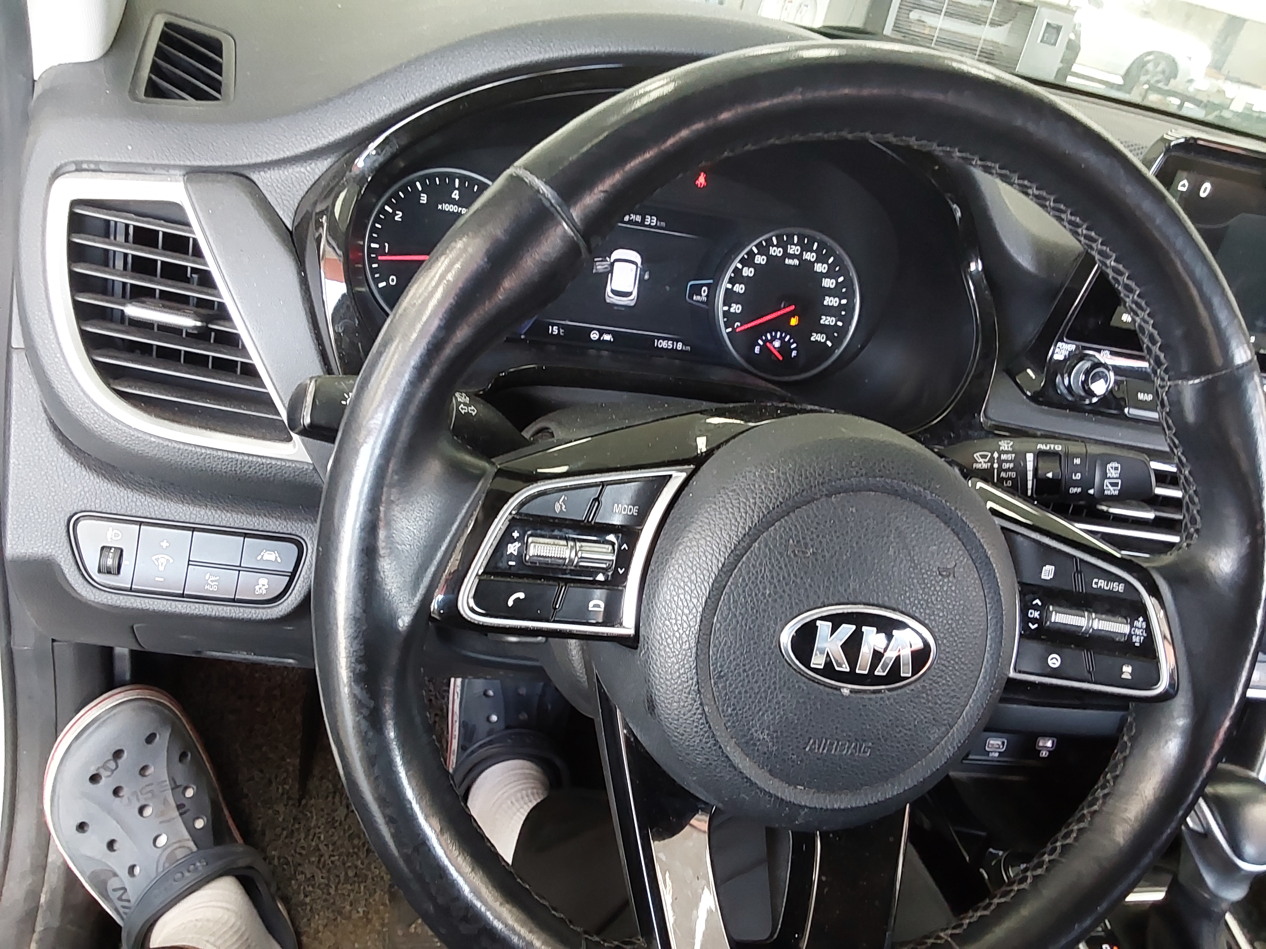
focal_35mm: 28
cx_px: 633
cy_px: 474
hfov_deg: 63.4
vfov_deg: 49.7
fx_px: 1024
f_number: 1.9
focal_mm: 2.91
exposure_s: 1/60
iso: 320
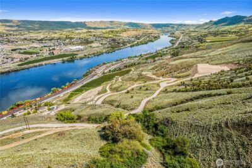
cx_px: 126
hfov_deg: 78.6
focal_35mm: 22
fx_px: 154
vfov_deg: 57.1
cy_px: 84
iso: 100
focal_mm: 8.38
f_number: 2.8
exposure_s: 1/2000
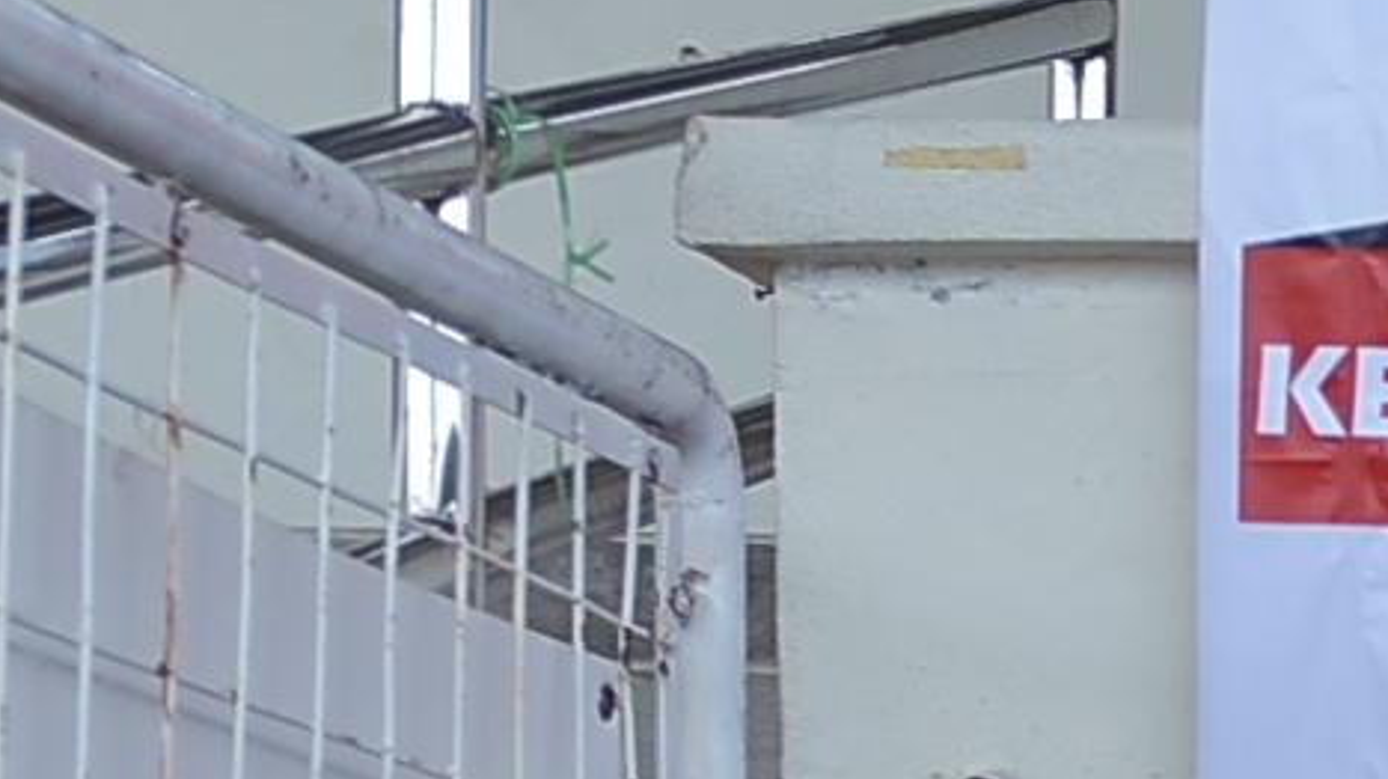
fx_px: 8901
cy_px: 1736
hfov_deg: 8.2
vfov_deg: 4.9
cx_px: 3376
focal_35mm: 242
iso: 100
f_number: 2.8
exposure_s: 1/200
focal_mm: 24
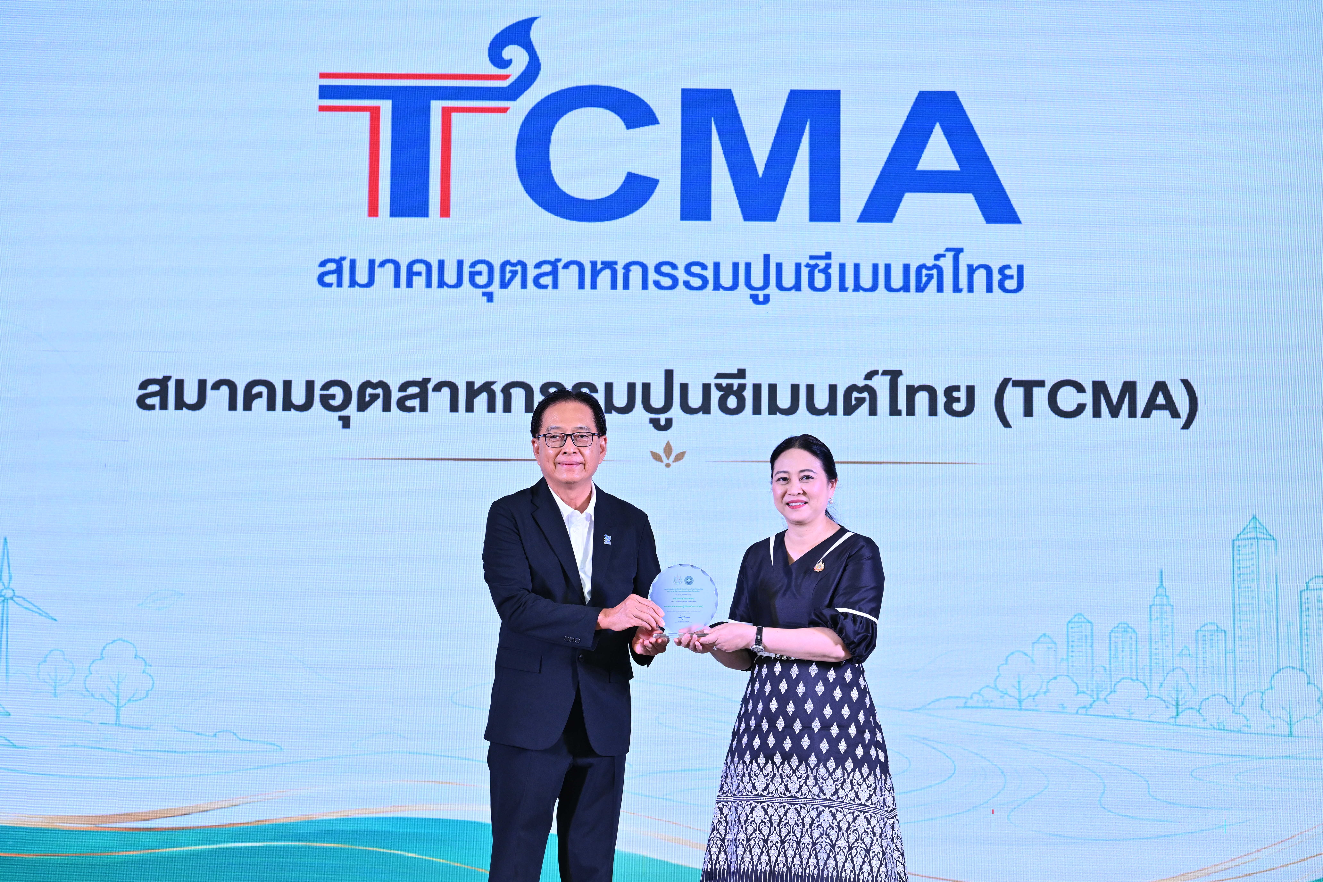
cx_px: 662
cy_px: 441
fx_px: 2572
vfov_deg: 19.5
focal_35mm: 70
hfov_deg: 28.8
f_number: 5.6
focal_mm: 70
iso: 1250
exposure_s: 1/200
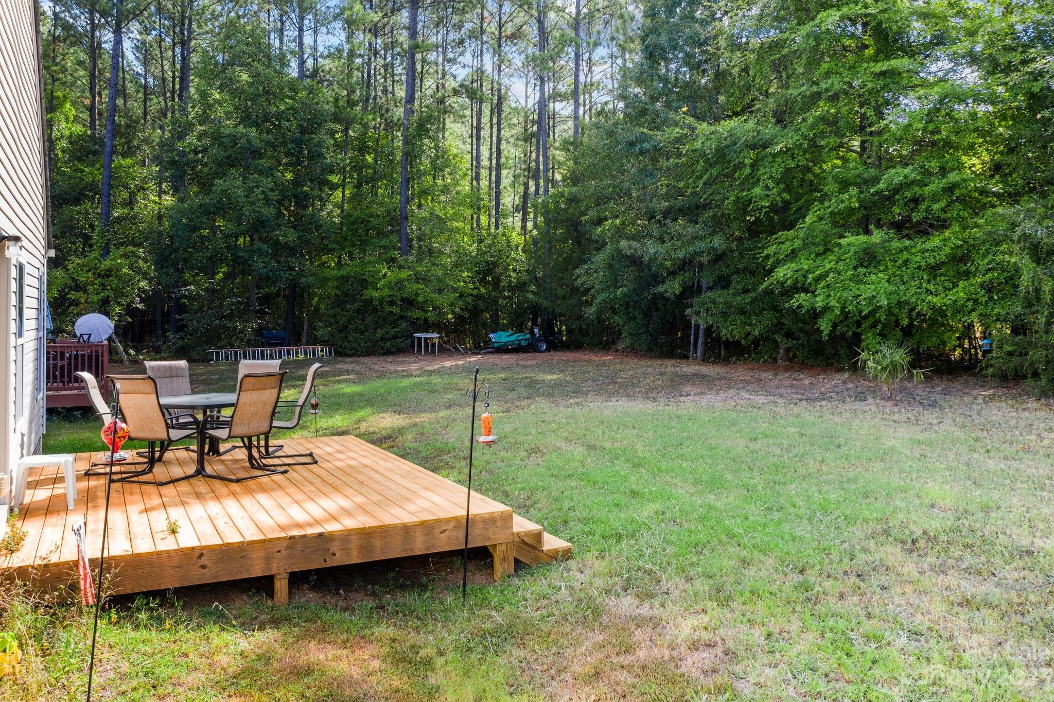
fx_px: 819
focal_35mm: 28
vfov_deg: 46.4
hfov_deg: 65.5
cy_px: 351
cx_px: 527
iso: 100
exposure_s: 1/120
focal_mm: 10.26
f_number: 4.5
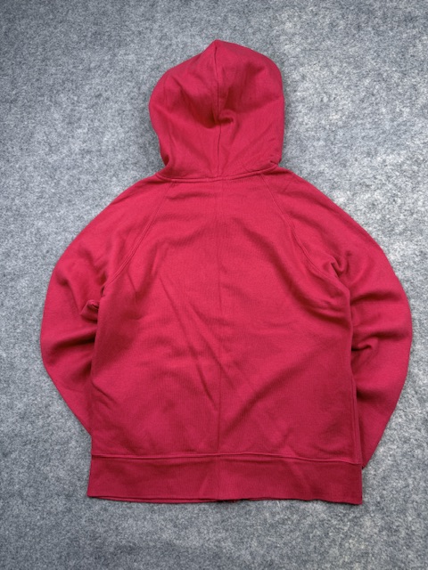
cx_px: 214
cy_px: 285
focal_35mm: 24
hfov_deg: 56.8
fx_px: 396
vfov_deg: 71.6
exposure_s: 1/100
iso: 64
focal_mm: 6.76
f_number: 1.78
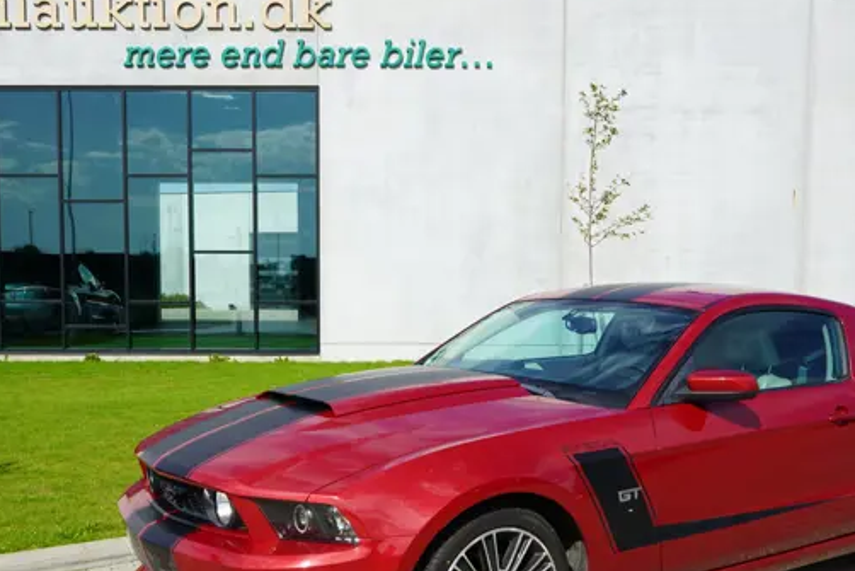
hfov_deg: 45.4
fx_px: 1021
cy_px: 384
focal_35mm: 43
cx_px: 405
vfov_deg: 31.0
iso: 100
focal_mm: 30
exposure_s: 1/160
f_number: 10
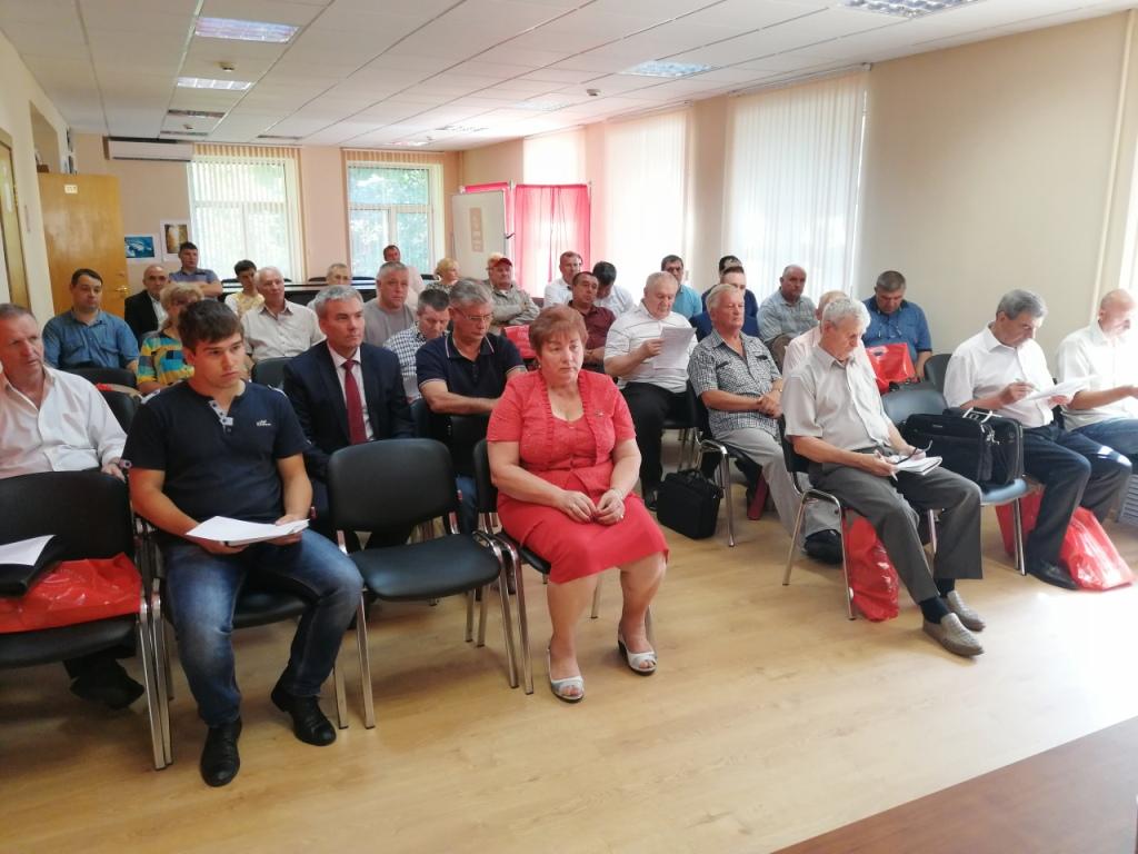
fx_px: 888
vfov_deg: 51.4
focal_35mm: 27
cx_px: 569
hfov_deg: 65.3
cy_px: 427
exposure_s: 1/50
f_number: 1.8
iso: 160
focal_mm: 3.95
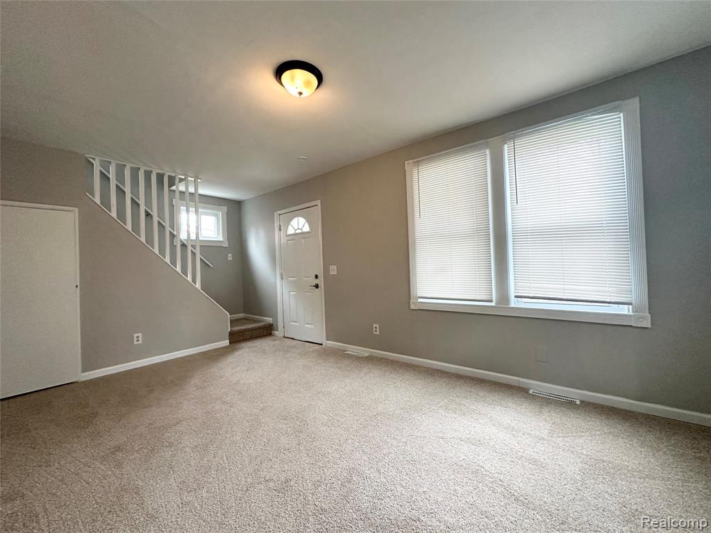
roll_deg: +1.9
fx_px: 288
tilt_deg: +0.7
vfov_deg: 85.7
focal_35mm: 14
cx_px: 356
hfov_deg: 102.1
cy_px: 266
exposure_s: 1/120
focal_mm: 2.22
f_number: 2.2
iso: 250
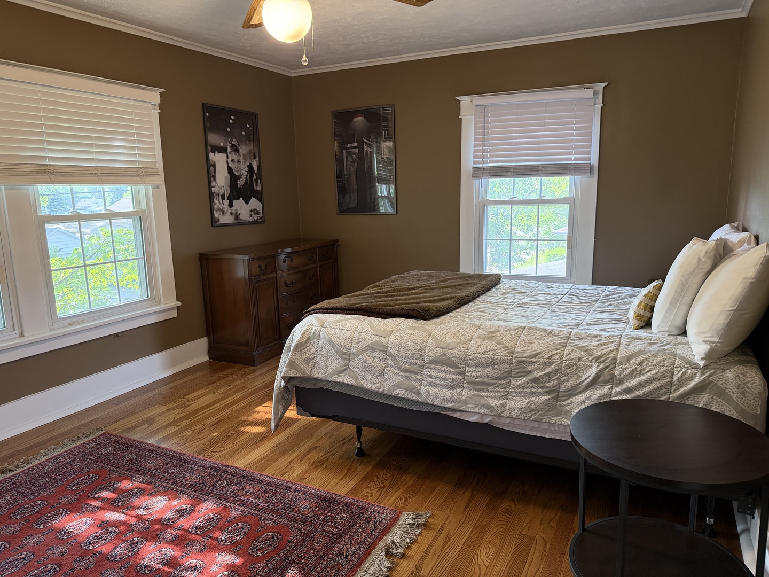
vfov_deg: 56.8
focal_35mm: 24
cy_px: 288
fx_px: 533
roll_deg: +1.1
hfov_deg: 71.6
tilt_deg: -10.5
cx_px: 384
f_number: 1.78
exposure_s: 1/120
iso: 320
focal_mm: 6.76
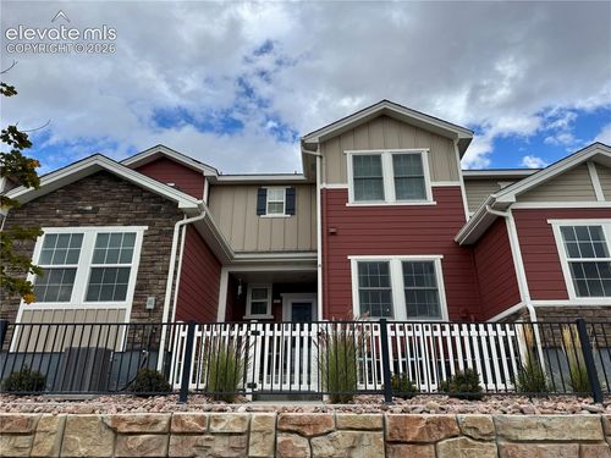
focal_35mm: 24
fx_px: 424
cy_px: 229
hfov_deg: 71.6
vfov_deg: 56.8
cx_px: 306
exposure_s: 1/1869
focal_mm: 6.76
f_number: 1.78
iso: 80
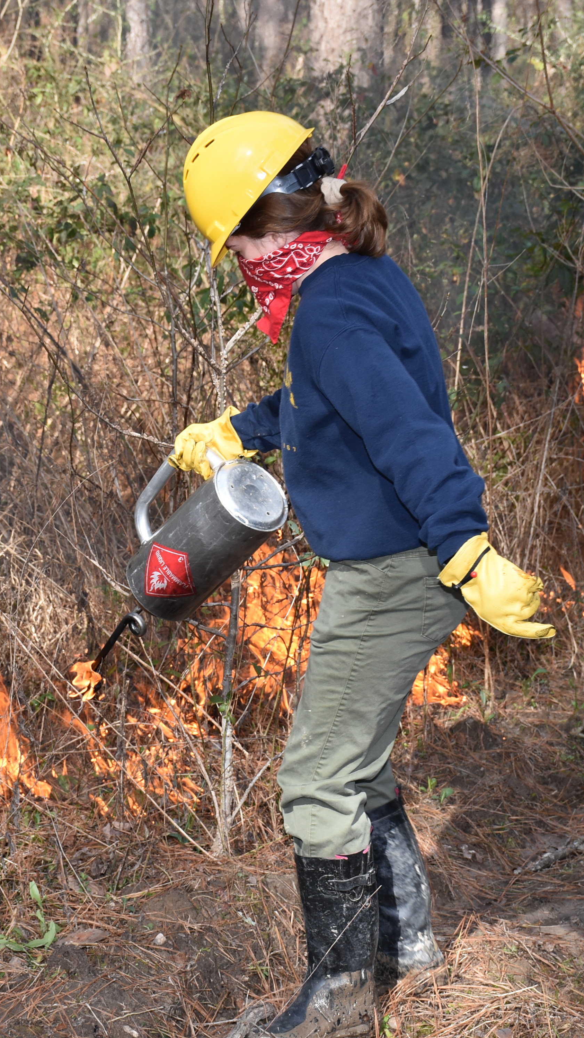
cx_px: 214
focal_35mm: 99
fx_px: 2726
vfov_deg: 21.6
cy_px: 519
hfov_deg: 12.2
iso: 200
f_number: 7.1
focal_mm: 42
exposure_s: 1/200
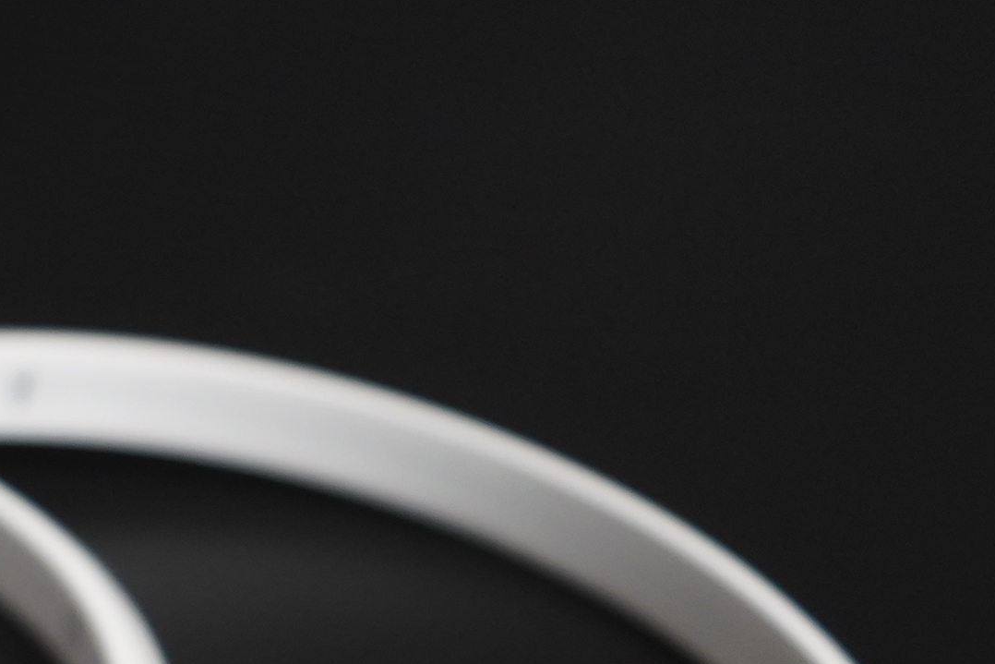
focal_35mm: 157
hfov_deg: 12.3
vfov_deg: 8.5
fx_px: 4340
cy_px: 1028
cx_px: -630
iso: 1250
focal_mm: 43
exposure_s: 1/60
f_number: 4.5
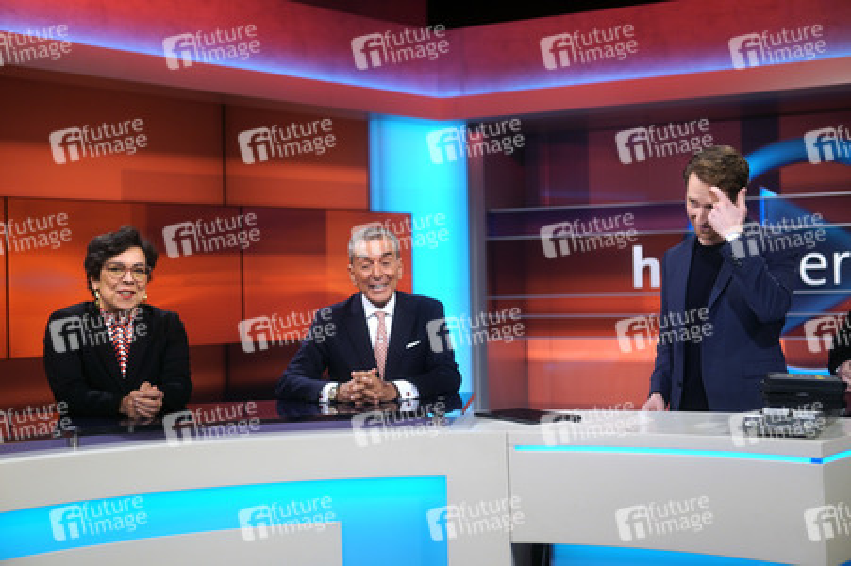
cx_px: 426
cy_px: 283
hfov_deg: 43.6
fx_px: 1063
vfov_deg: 29.8
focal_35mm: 45
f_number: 1.4
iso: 160
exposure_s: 1/100
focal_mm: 30
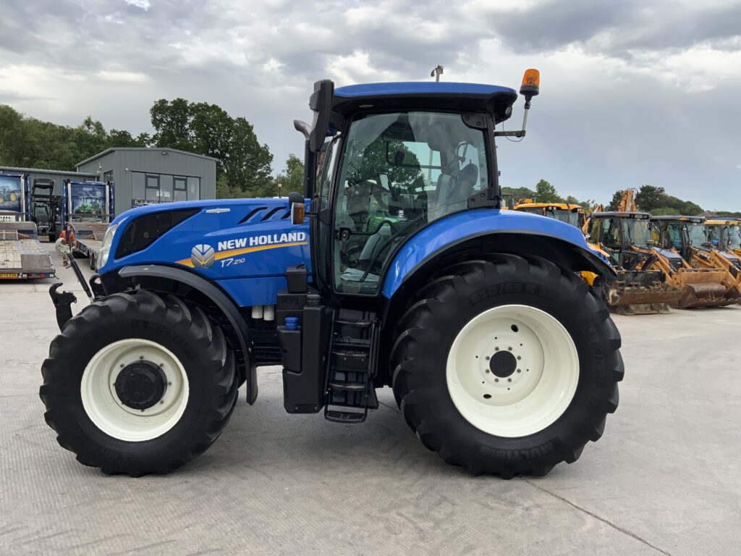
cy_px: 278
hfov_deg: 61.7
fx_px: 621
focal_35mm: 29
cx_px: 370
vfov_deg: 48.2
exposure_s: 1/545
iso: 16
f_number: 1.8
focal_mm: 3
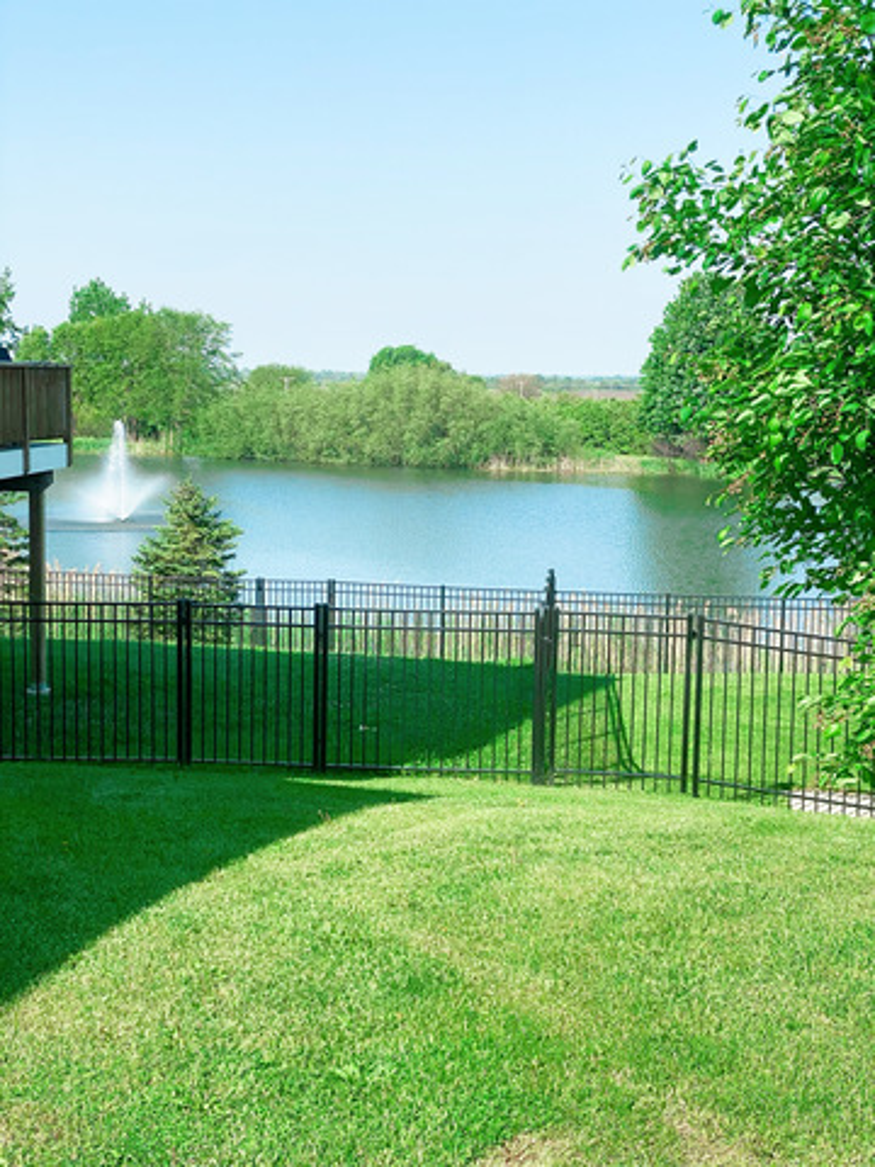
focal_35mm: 52
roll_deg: -0.9
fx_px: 1753
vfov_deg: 36.8
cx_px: 438
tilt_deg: -6.3
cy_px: 584
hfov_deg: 28.0
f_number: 2
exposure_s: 1/1142
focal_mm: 6
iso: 20
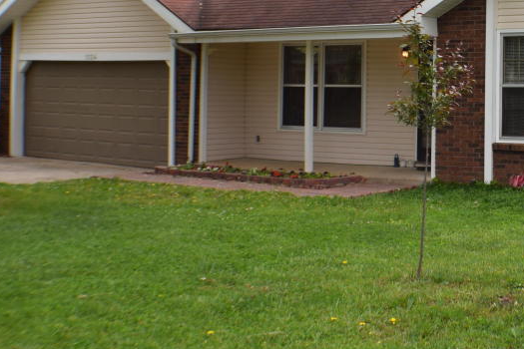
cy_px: 24
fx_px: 1150
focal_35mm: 79
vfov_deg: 17.0
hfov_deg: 24.5
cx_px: 522
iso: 100
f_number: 11
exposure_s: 1/200
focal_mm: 24
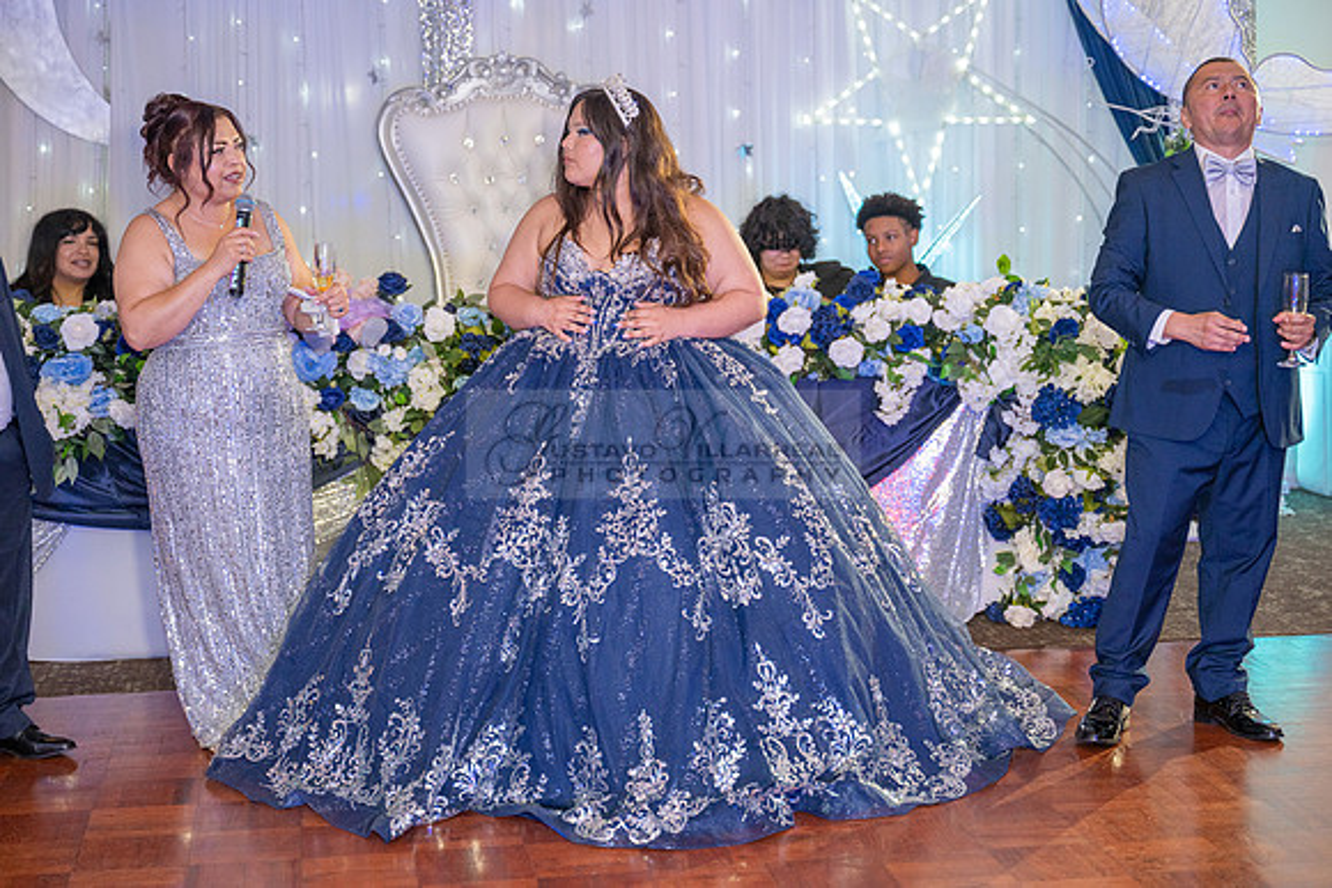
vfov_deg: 21.3
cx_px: 666
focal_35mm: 64
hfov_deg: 31.4
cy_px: 444
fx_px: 2368
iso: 1250
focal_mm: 64
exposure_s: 1/200
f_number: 2.8
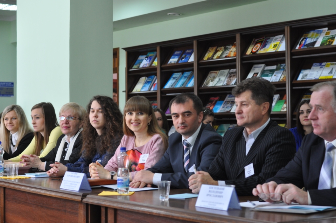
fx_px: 699
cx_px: 168
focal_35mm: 75
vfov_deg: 18.1
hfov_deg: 27.0
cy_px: 112
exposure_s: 1/60
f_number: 4
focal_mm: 50
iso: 400
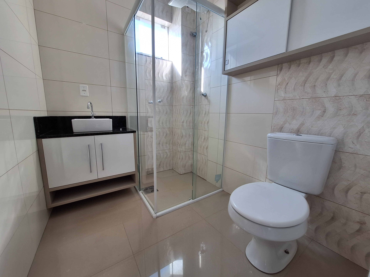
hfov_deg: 106.2
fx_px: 139
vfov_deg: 89.9
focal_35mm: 13
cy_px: 138
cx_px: 185
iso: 64
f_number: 2.2
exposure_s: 1/60
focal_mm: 1.74
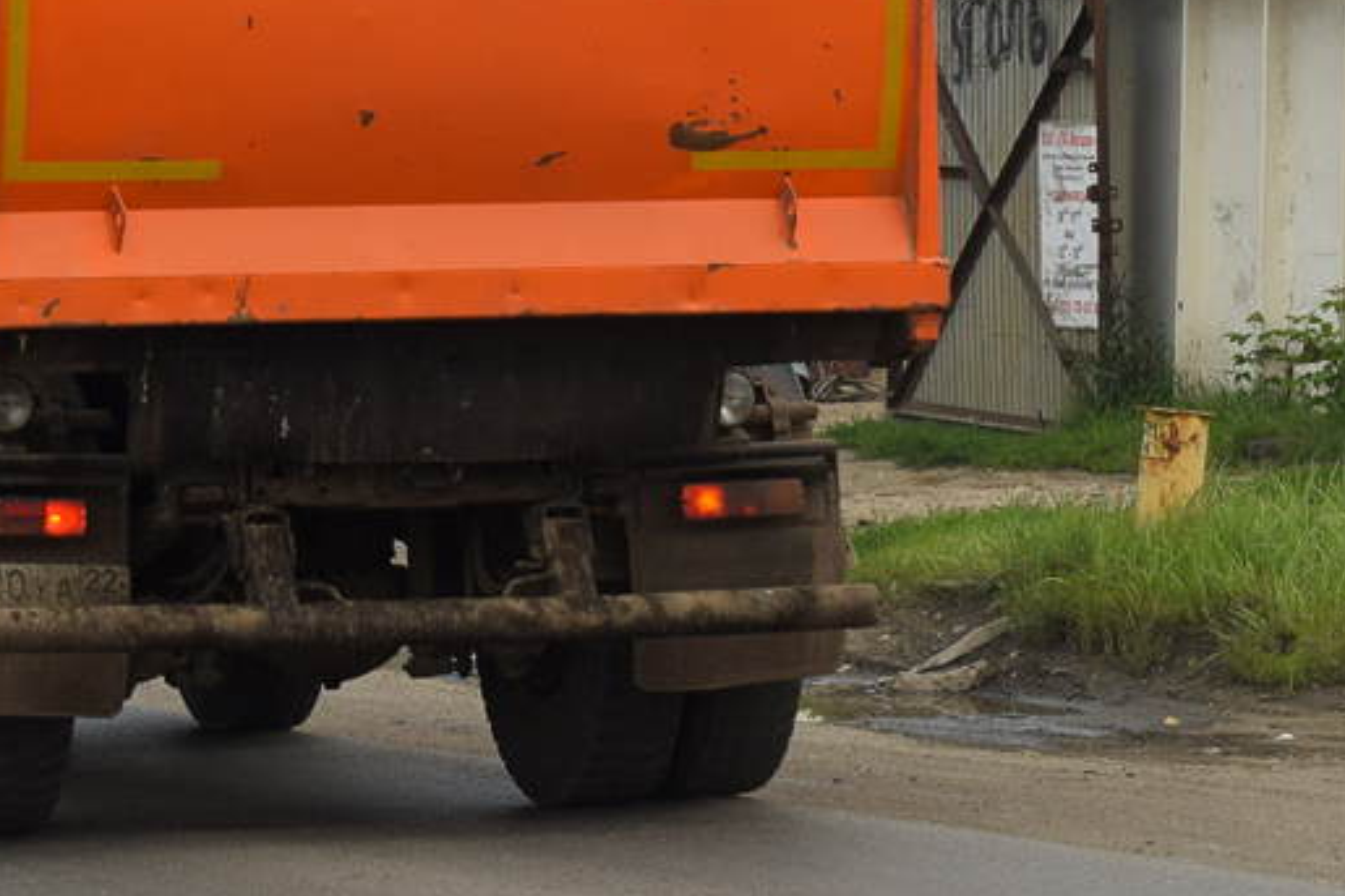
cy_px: -37
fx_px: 7177
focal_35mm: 192
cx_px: 165
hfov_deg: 10.7
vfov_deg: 7.1
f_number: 9
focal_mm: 55
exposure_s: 1/320
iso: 200
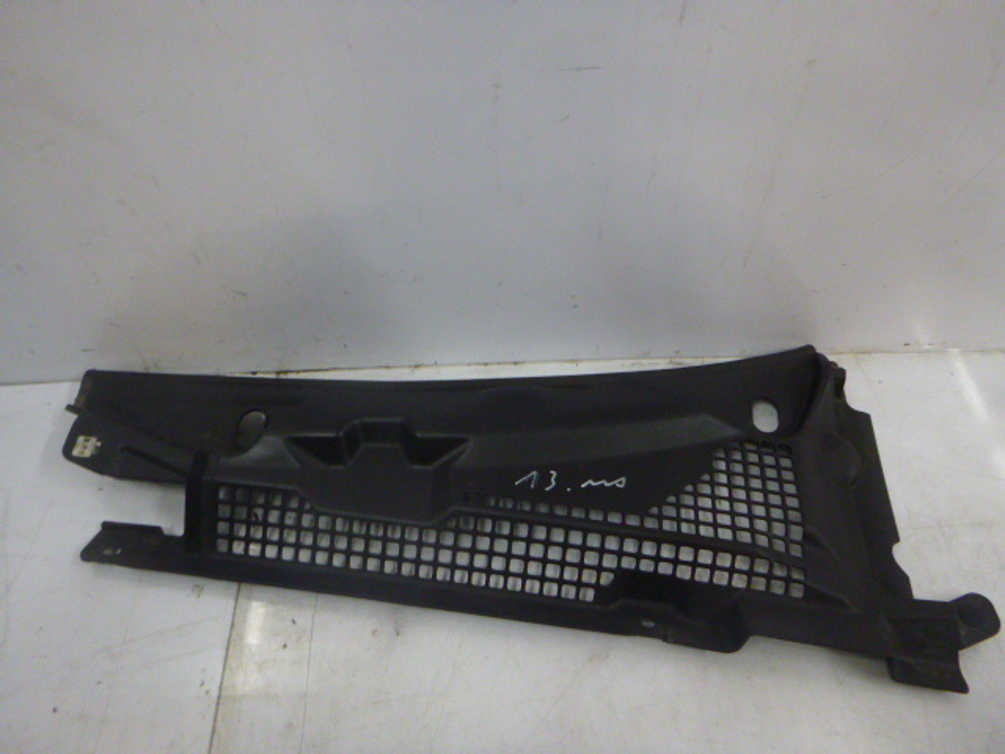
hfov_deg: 69.4
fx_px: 726
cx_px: 502
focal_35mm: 25
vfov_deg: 54.9
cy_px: 377
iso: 400
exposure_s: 1/15
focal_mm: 4.5
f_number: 3.9
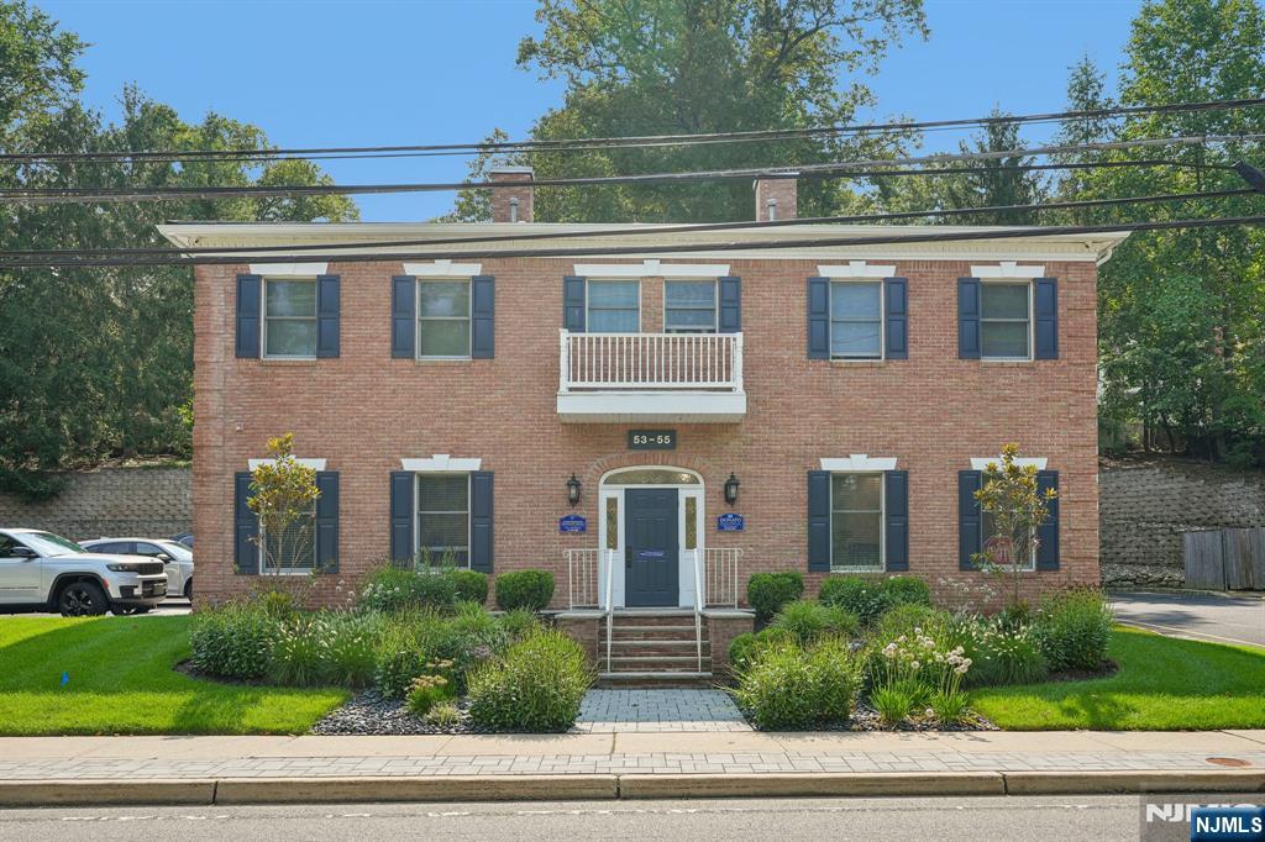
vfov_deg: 46.4
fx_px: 984
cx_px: 632
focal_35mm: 28
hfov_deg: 65.5
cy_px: 421
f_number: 8
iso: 100
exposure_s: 1/125
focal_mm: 28
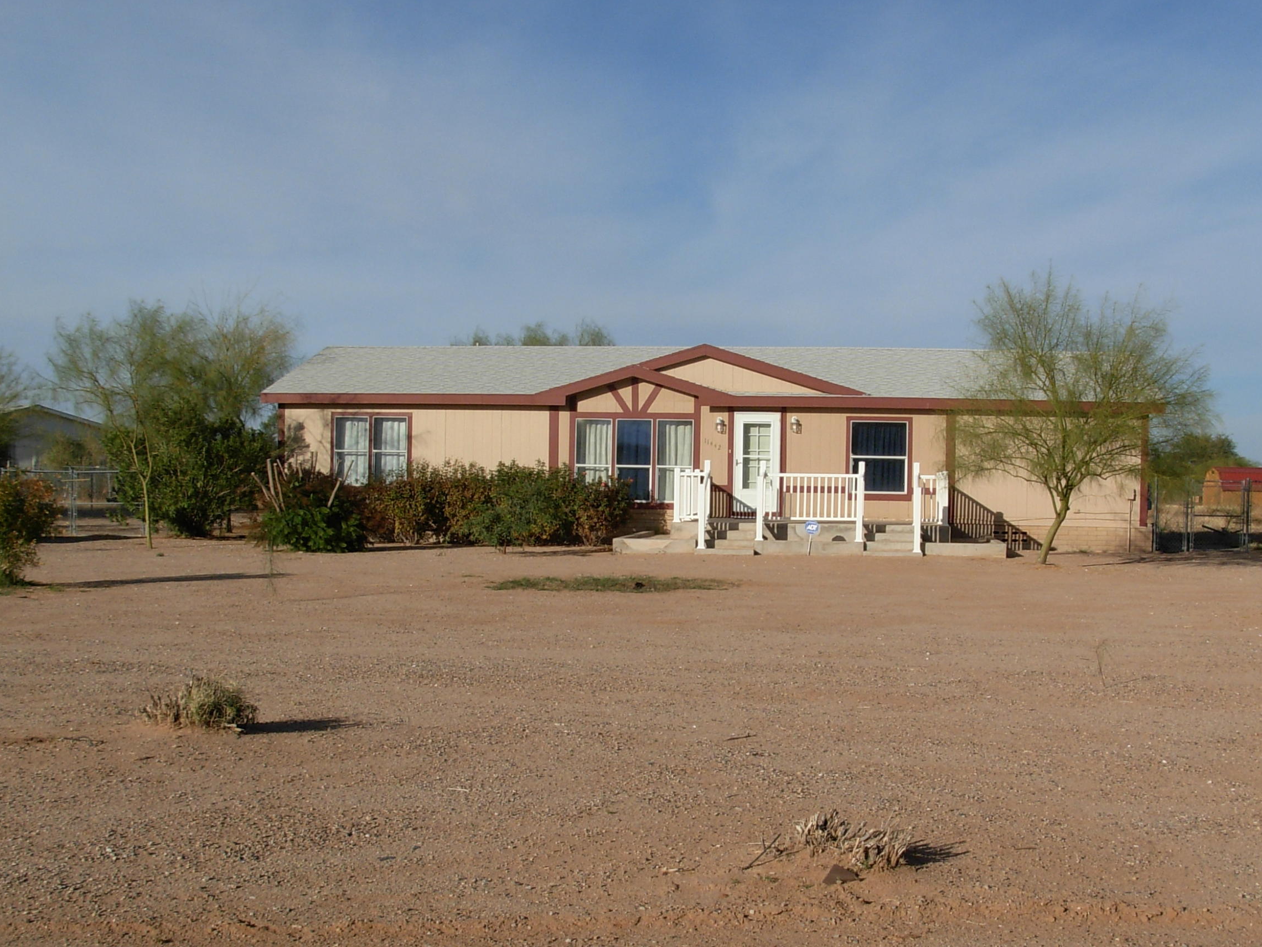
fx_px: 1823
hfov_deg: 38.1
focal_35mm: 50
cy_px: 520
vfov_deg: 29.1
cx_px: 696
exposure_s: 1/939
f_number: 4.9
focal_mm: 6.3
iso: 79
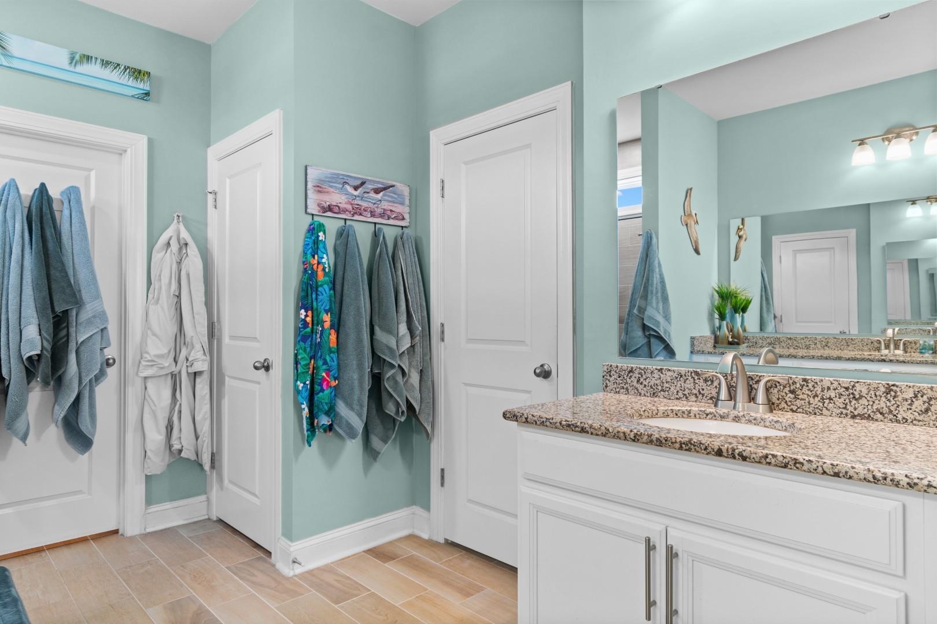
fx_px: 547
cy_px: 312
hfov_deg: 81.2
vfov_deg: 59.5
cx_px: 468
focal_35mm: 21
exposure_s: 1/6
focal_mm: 14
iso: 100
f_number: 5
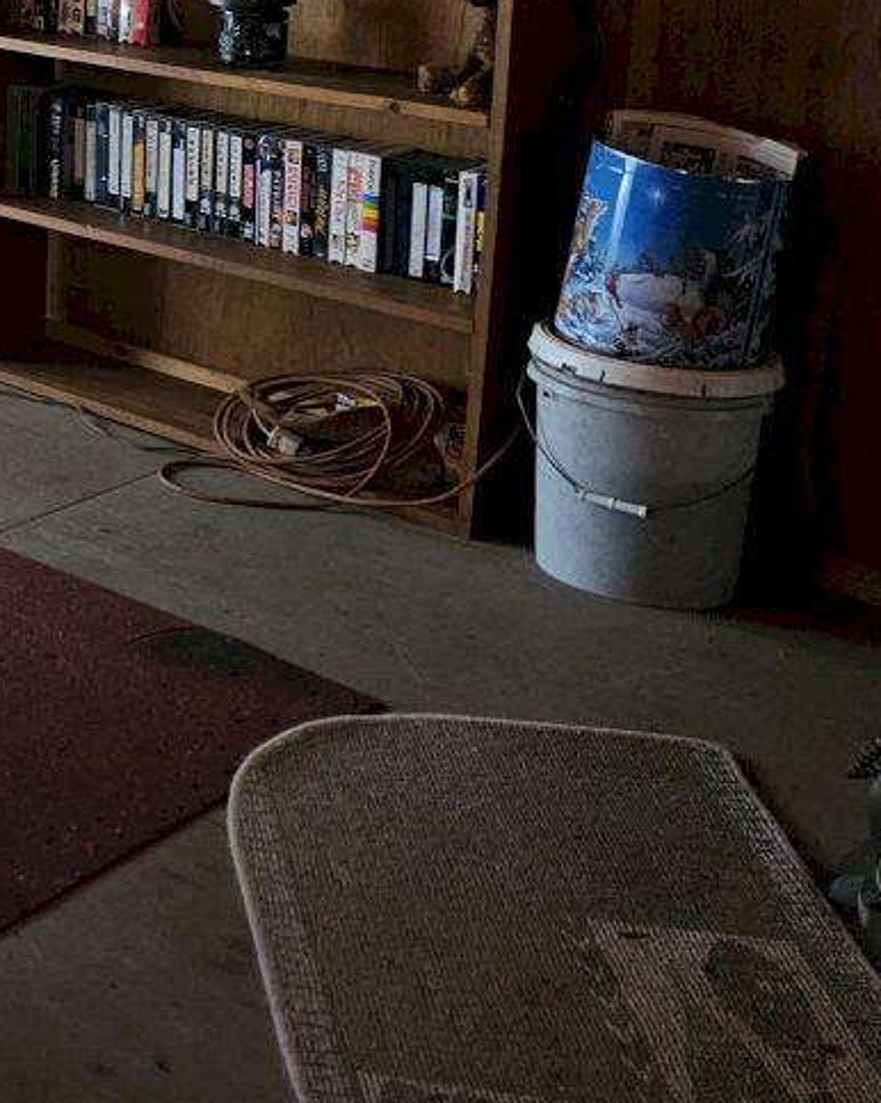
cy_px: 32
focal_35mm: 62
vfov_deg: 28.8
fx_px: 2022
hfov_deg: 20.3
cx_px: -515
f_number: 1.7
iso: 640
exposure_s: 1/40
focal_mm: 6.3
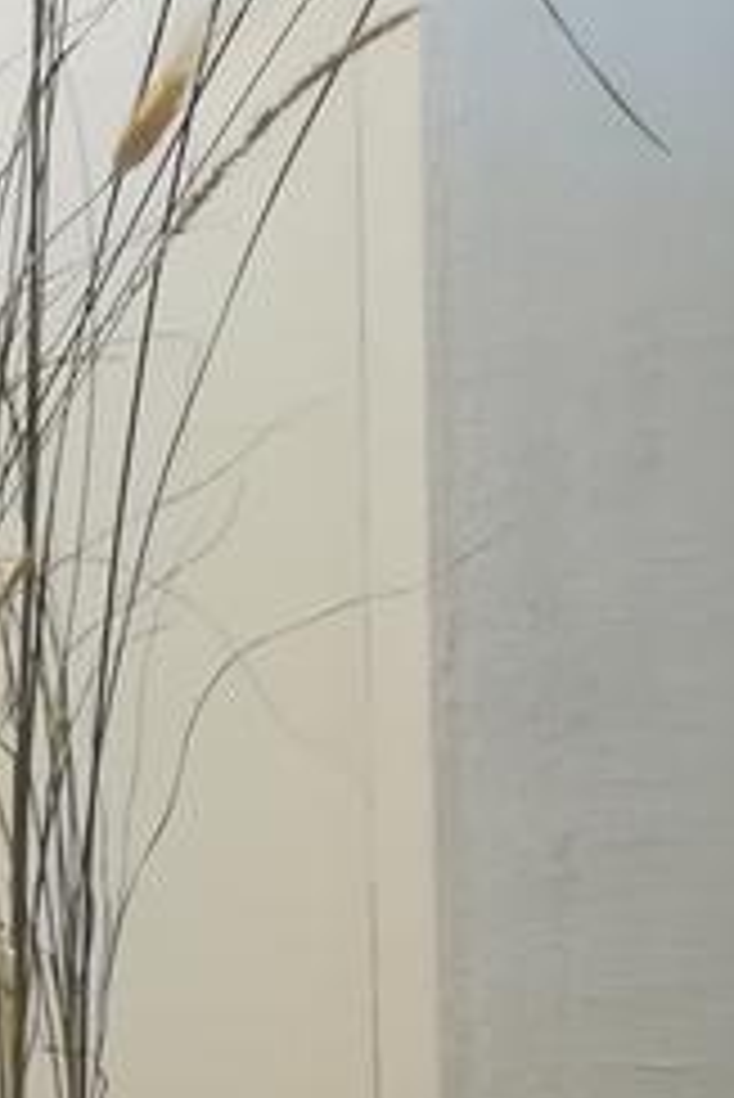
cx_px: -149
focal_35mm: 133
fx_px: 4062
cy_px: 738
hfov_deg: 10.2
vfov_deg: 15.4
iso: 320
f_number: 2.2
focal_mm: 3.83
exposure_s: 1/33.3
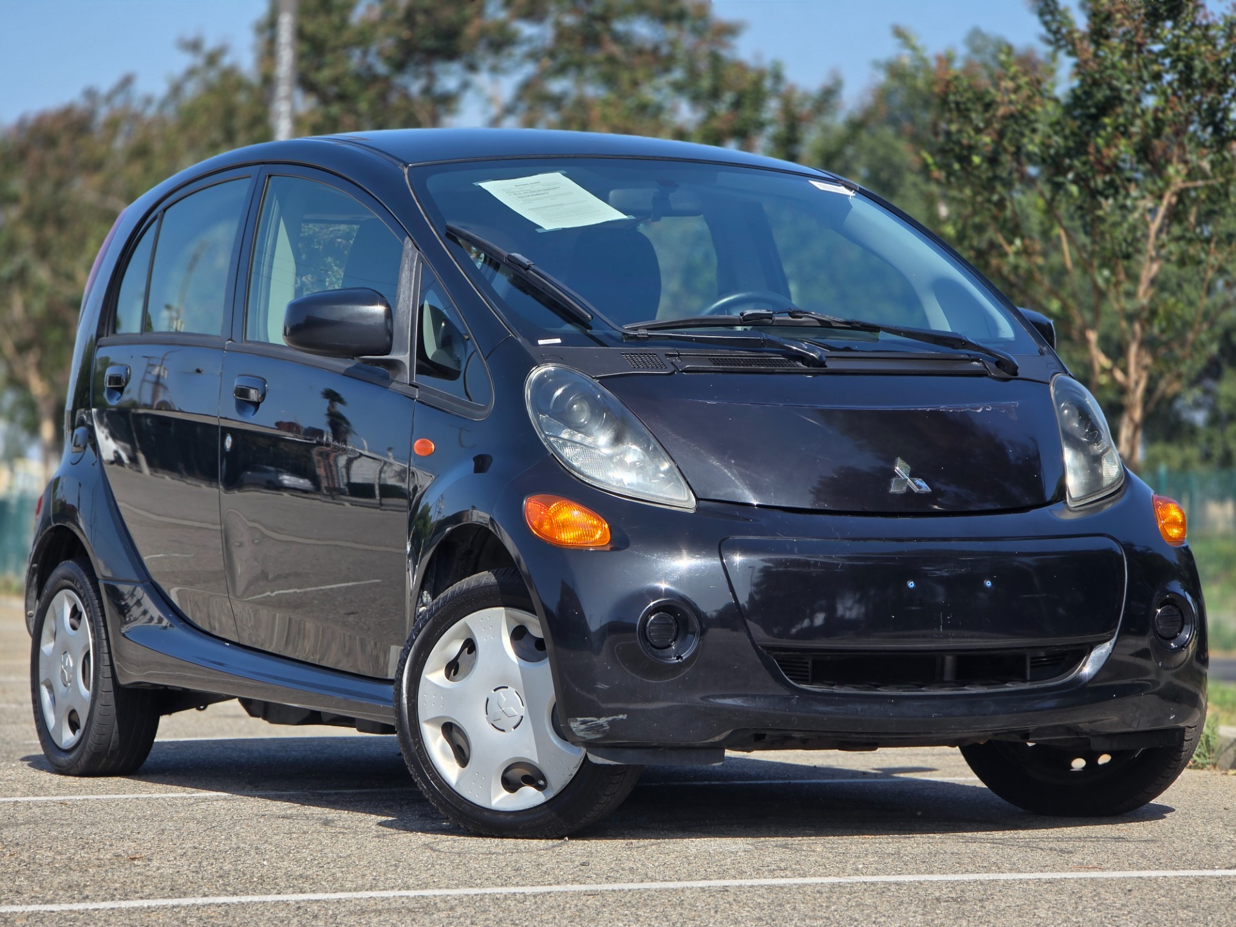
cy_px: 464
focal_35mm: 115
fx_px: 4106
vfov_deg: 12.9
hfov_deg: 17.1
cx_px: 618
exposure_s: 1/433
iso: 32
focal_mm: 18.6
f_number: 3.4
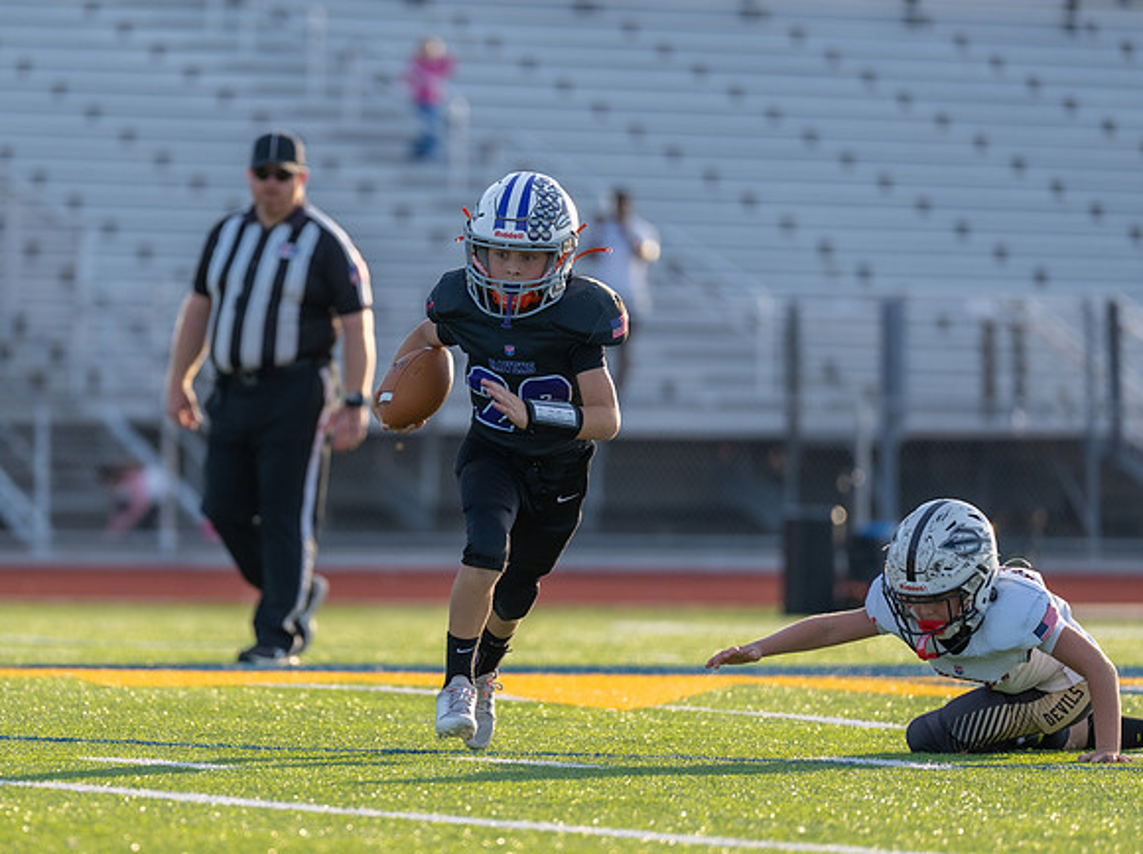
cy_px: 457
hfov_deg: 6.4
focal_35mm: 308
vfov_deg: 4.8
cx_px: 373
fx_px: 10150
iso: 250
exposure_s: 1/1250
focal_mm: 200
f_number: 2.8
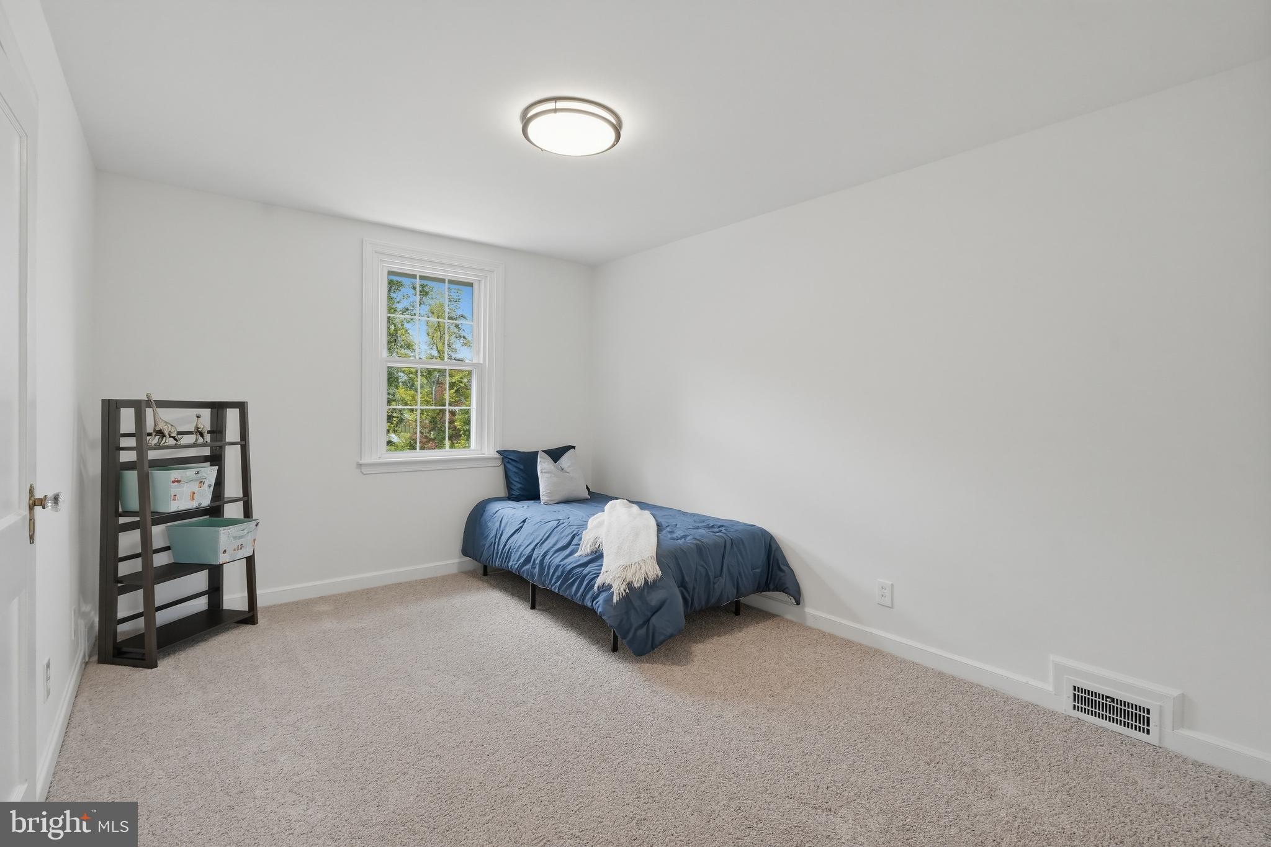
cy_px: 424
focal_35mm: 16
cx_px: 636
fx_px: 565
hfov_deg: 96.7
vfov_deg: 73.7
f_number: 7.1
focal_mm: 16
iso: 800
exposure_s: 1/30
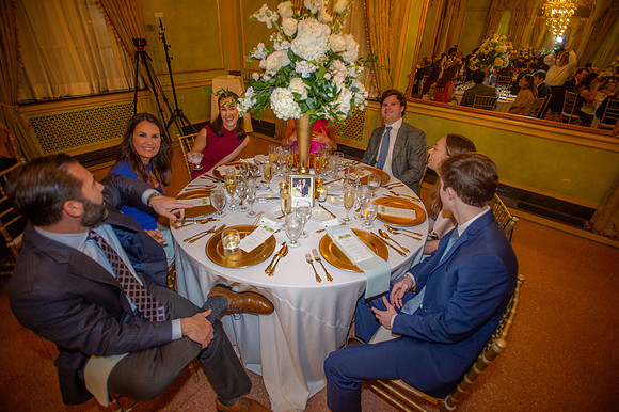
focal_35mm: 17
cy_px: 206
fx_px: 292
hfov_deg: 93.3
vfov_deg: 70.4
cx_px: 310
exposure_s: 1/80
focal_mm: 17
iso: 1250
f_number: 2.8
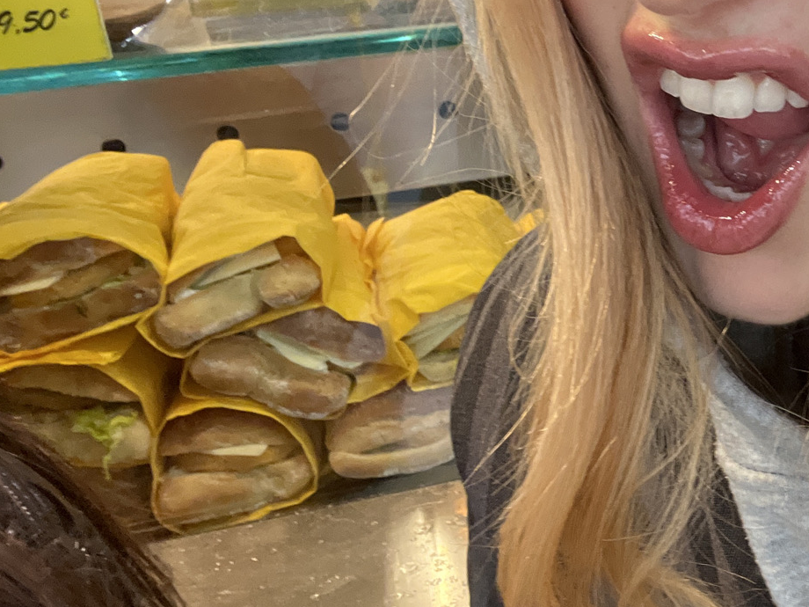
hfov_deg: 33.6
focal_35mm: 50
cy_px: 179
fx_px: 1169
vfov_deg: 28.8
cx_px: 877
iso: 250
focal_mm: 2.71
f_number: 2.2
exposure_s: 1/50
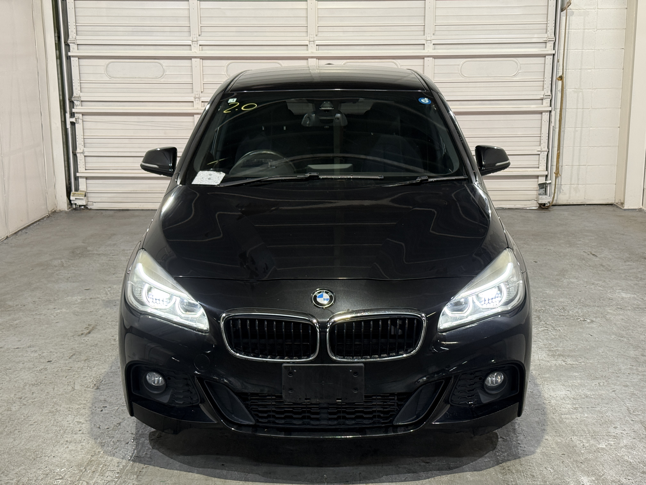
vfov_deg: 30.3
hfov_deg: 39.7
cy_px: 242
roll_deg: -0.2
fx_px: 896
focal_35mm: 48
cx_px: 323
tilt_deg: -11.3
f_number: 1.78
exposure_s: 1/60
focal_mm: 6.76
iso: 160
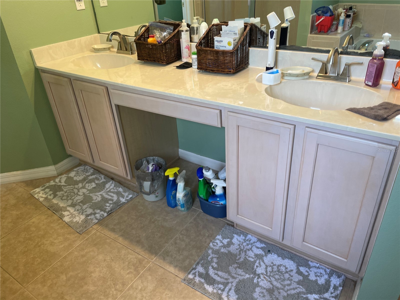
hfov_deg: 67.3
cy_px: 150
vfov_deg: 53.1
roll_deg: +2.9
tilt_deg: -29.7
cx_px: 200
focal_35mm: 26
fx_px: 300
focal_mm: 4.2
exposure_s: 1/60
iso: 80
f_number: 1.6
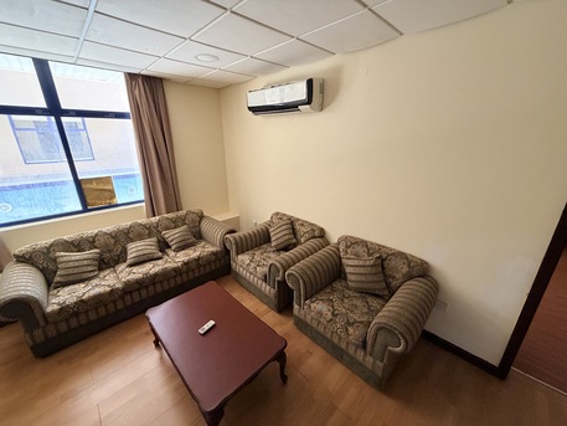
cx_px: 284
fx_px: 229
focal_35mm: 14
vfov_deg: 85.7
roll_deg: +0.3
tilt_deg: -18.7
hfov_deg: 102.0
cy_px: 213
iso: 400
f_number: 2.2
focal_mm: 2.22
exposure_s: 1/60
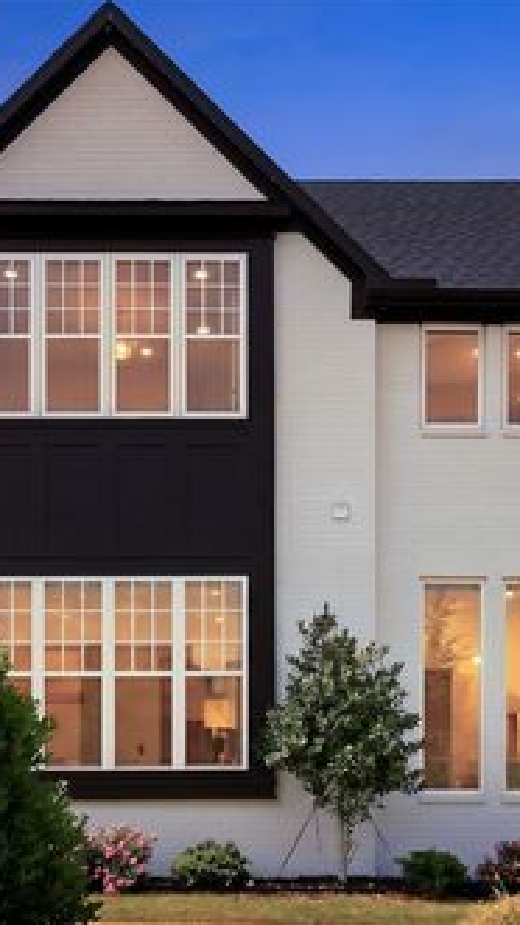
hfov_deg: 25.7
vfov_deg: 44.2
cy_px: 460
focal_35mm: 46
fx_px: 1138
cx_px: 260
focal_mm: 19.5
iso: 320
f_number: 9
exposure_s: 1/500
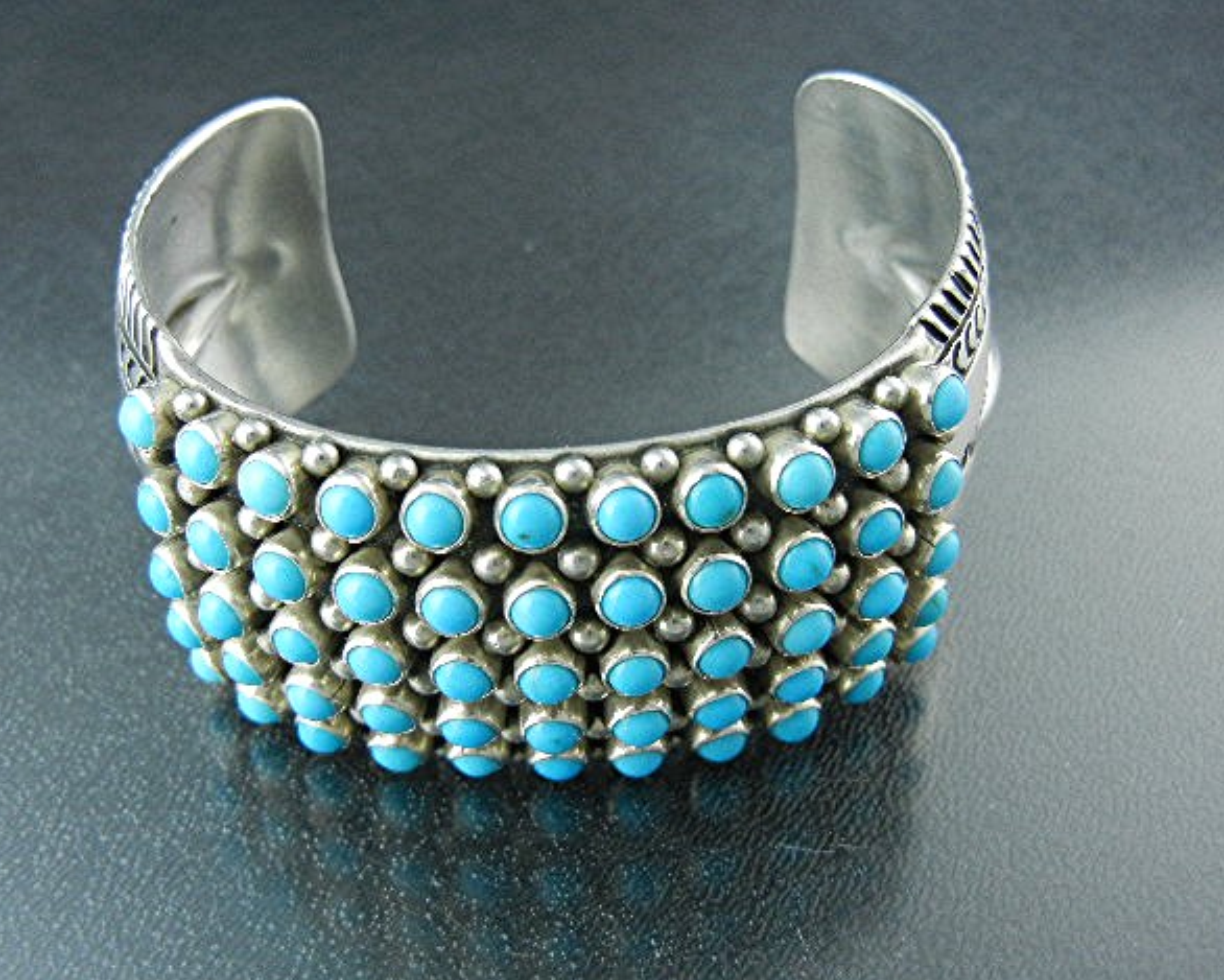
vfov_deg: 31.5
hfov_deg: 38.8
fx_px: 1739
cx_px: 602
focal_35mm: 48
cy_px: 497
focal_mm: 8.1
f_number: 3.8
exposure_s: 1/17.5
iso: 400
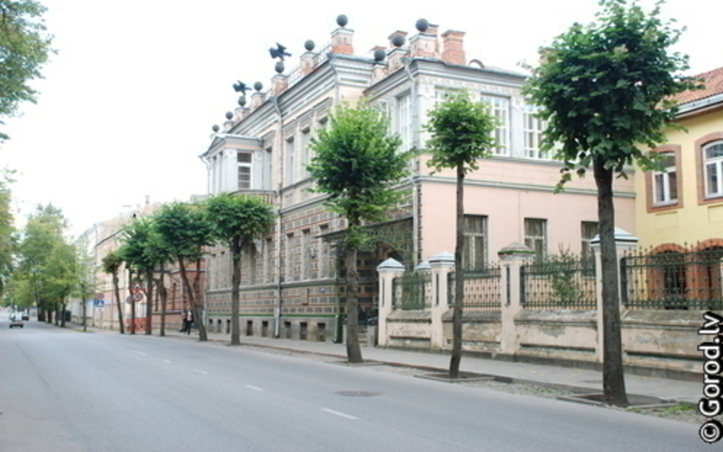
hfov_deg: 52.7
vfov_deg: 34.4
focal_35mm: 37
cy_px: 210
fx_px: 729
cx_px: 362
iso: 500
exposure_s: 1/180
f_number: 5.6
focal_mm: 24
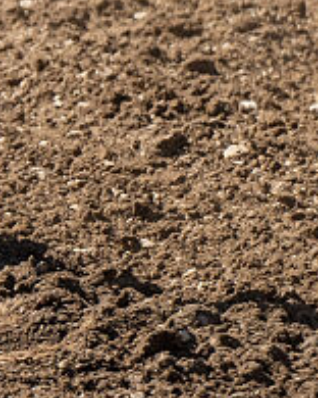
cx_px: -771
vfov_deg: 2.0
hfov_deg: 1.6
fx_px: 11588
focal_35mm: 985
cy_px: -437
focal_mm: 165
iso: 200
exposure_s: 1/1250
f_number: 5.6
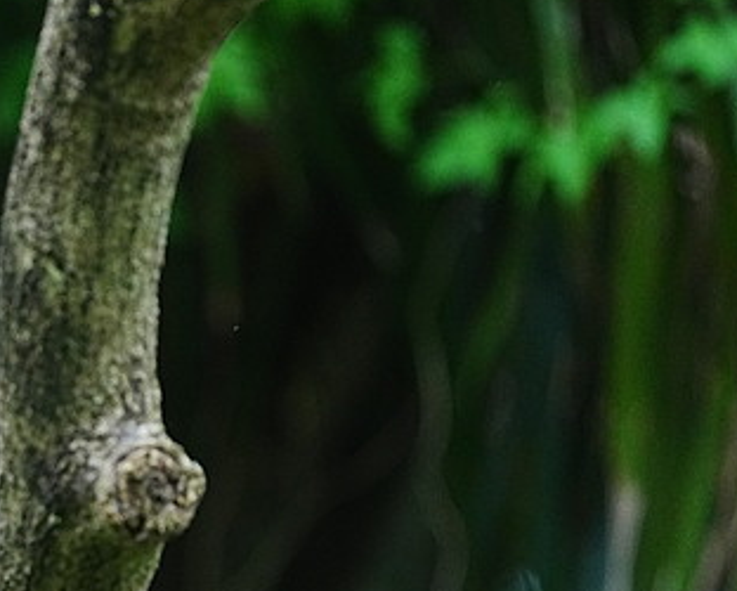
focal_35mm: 937
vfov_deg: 1.7
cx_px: -123
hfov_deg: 2.1
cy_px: 409
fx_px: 20451
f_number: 4.5
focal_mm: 400
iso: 4000
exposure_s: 1/400
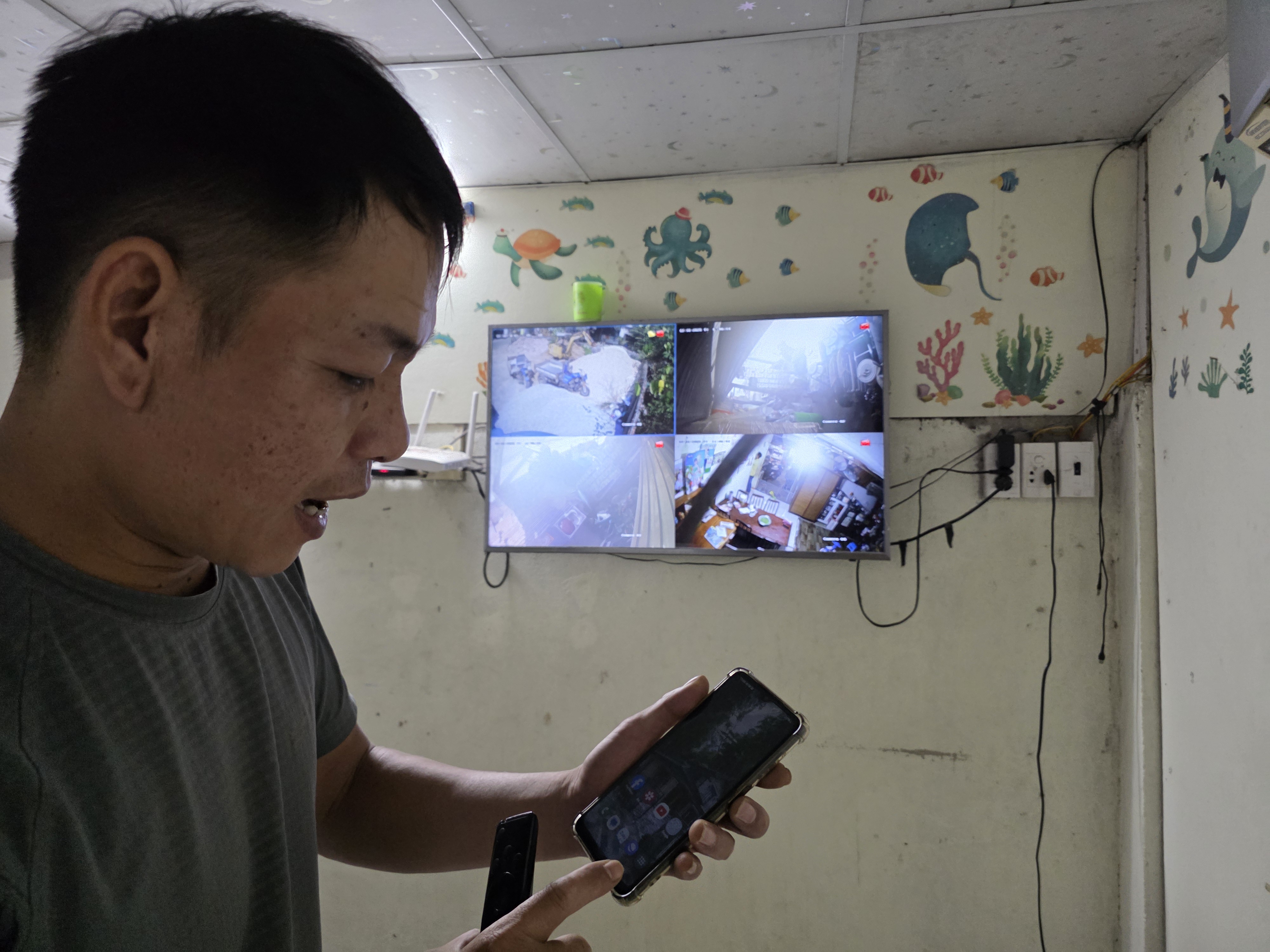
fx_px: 844
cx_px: 635
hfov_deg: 73.9
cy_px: 476
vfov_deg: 58.9
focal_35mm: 23
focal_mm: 6.3
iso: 500
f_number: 1.7
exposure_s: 1/100
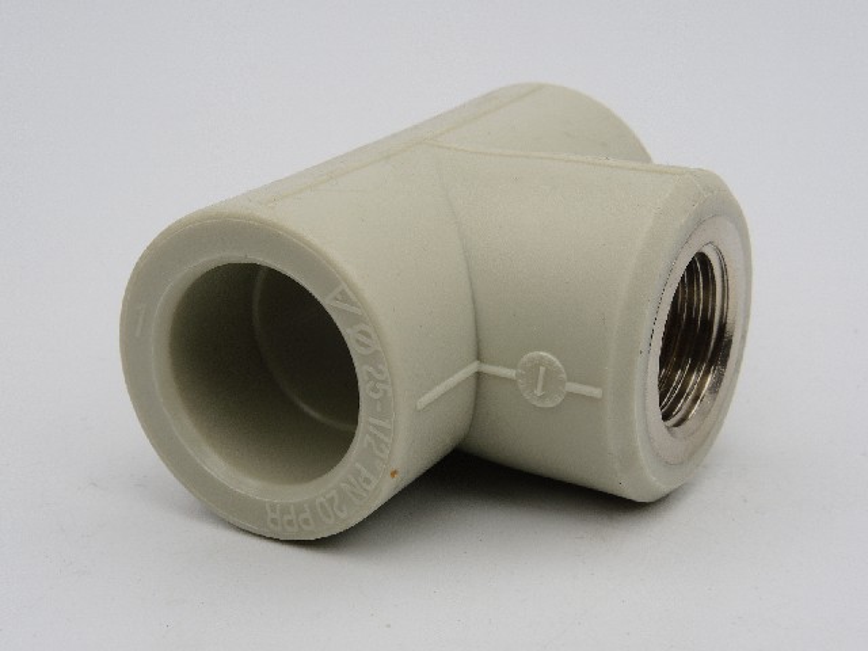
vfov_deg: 22.3
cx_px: 434
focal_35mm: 66
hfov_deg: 29.4
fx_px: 1655
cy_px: 326
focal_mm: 14.1
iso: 100
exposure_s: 1/320
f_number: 8
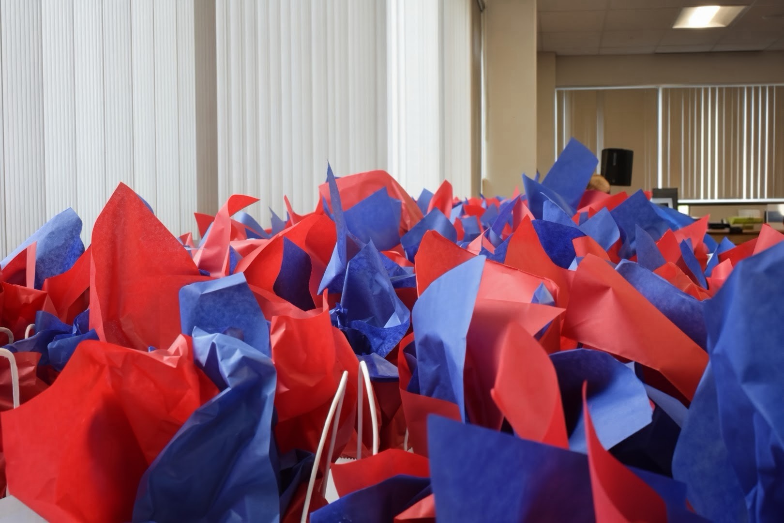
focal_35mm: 48
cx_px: 392
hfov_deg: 41.1
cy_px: 262
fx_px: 1045
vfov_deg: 28.1
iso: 900
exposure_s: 1/125
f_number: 4.5
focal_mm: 32
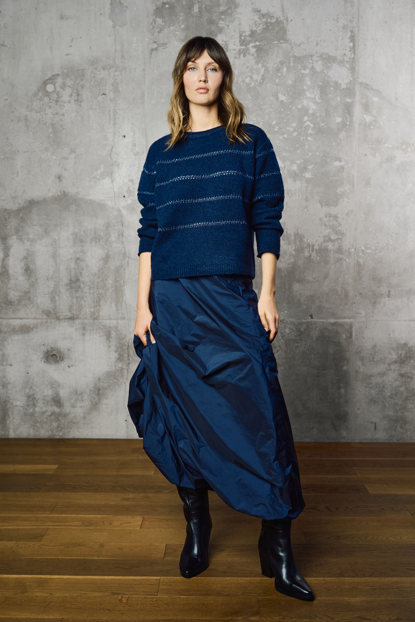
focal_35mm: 40
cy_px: 311
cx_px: 208
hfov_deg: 33.4
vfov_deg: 48.5
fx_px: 692
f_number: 4.5
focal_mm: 40
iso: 1600
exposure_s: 1/200
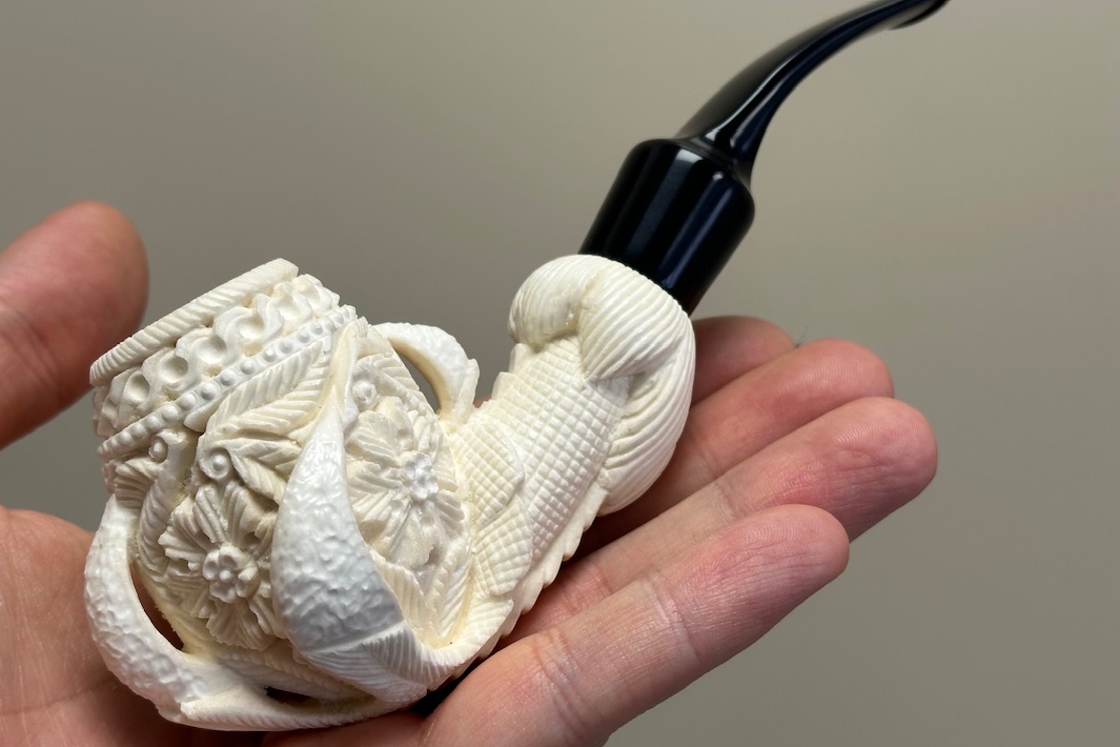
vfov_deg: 22.6
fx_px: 1867
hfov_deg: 33.4
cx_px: 577
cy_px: 341
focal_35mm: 60
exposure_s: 1/121
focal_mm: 6.86
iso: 50
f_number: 1.78
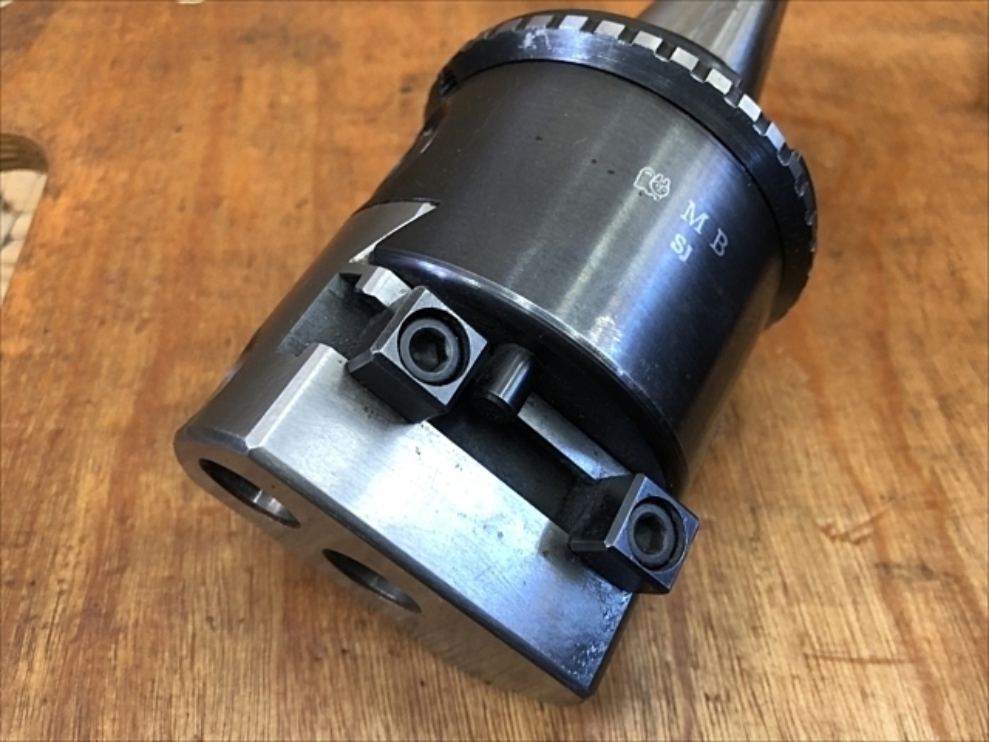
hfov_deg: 63.4
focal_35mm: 28
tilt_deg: -55.5
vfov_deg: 49.7
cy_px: 371
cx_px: 494
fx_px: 800
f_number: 1.8
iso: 50
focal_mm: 3.99
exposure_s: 1/15
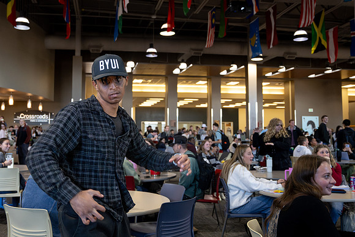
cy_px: 101
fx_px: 390
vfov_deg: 33.7
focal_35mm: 40
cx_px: 152
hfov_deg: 48.8
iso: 4000
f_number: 4
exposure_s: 1/400
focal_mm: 34.5
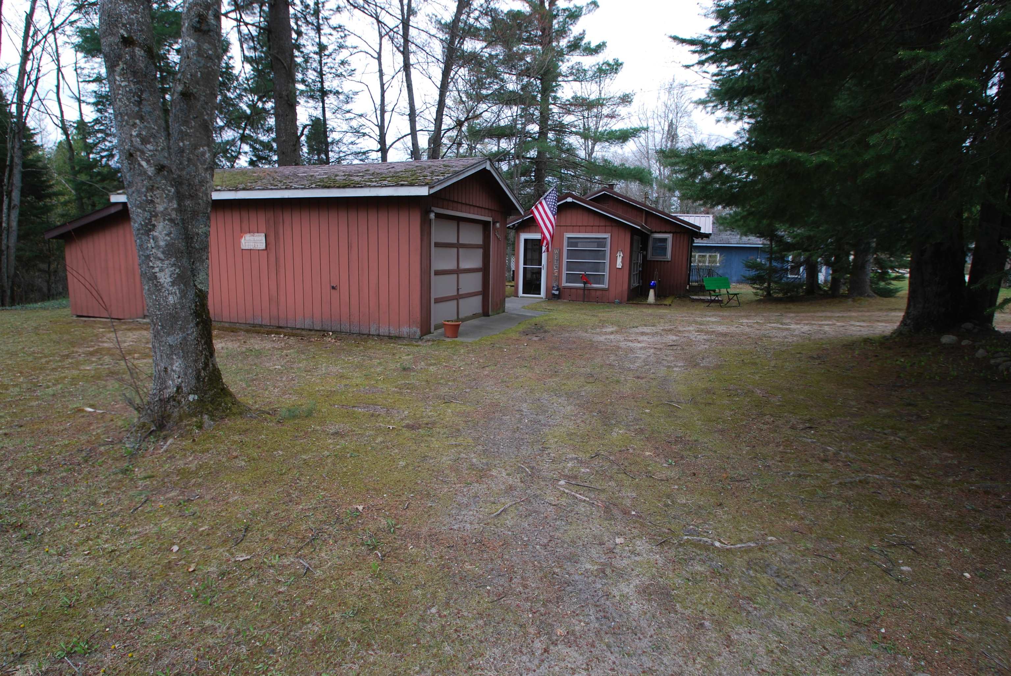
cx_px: 506
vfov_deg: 67.5
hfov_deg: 89.9
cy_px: 338
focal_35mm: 18
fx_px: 506
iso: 110
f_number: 5.6
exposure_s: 1/125
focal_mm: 12
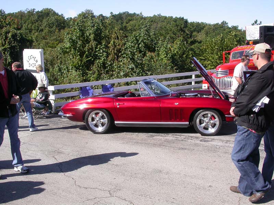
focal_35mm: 38
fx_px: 301
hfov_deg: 49.0
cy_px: 102
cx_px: 137
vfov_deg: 37.7
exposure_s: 1/244
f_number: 6.7
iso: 100
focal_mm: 7.85
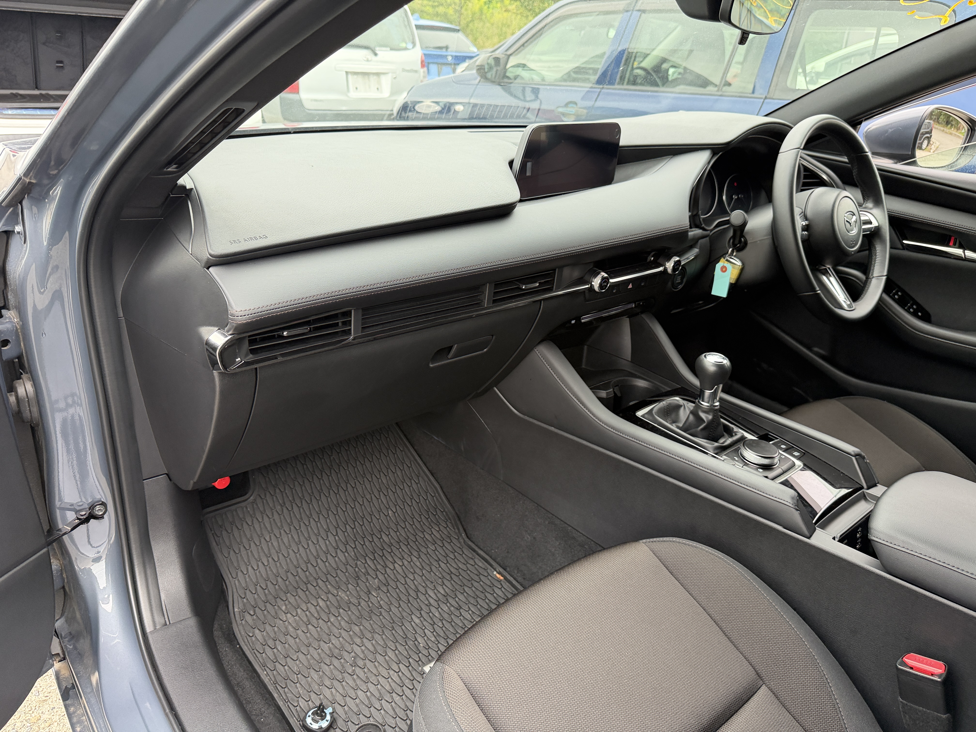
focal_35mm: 24
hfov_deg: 71.6
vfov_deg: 56.8
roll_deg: -0.4
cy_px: 366
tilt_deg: -25.7
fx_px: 677
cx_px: 488
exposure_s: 1/182
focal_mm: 6.76
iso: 160
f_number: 1.78
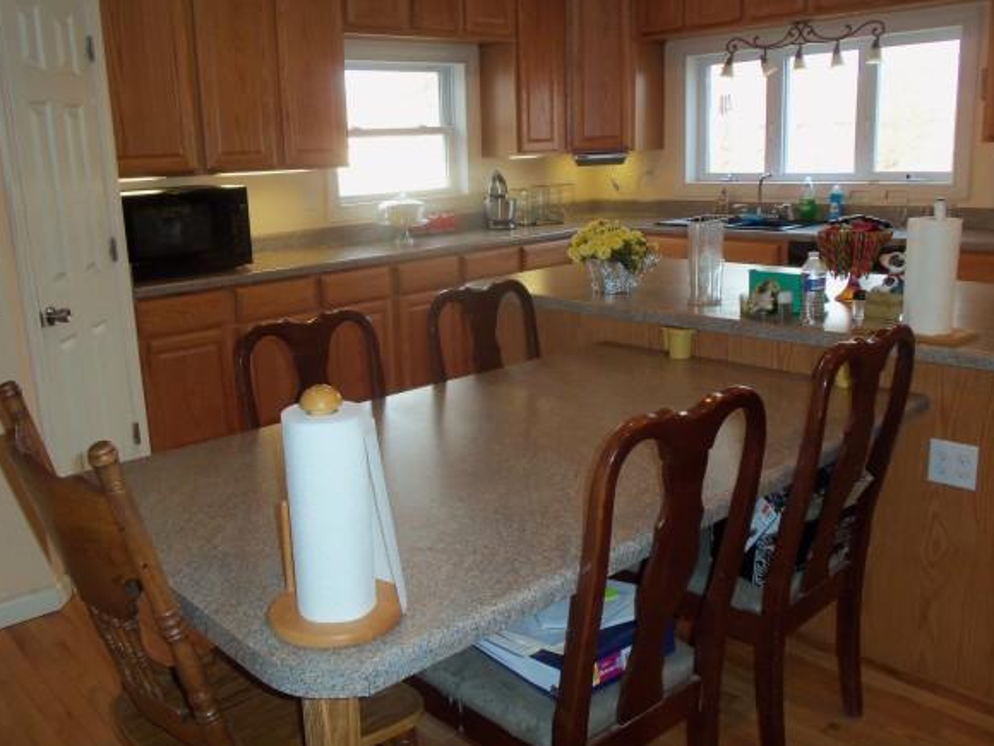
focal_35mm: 32
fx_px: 919
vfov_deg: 44.1
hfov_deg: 56.7
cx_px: 454
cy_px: 355
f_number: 3.4
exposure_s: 1/30
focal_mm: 5.2
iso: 100
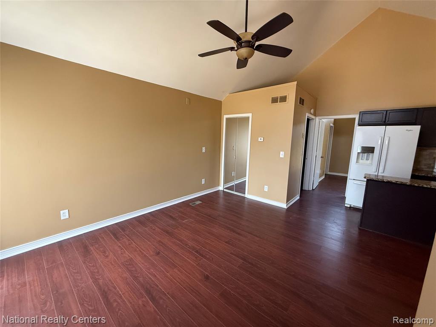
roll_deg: -1.2
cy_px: 164
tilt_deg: -8.1
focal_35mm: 14
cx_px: 218
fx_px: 176
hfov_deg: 102.1
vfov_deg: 85.7
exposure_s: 1/99
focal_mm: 2.22
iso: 250
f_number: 2.2
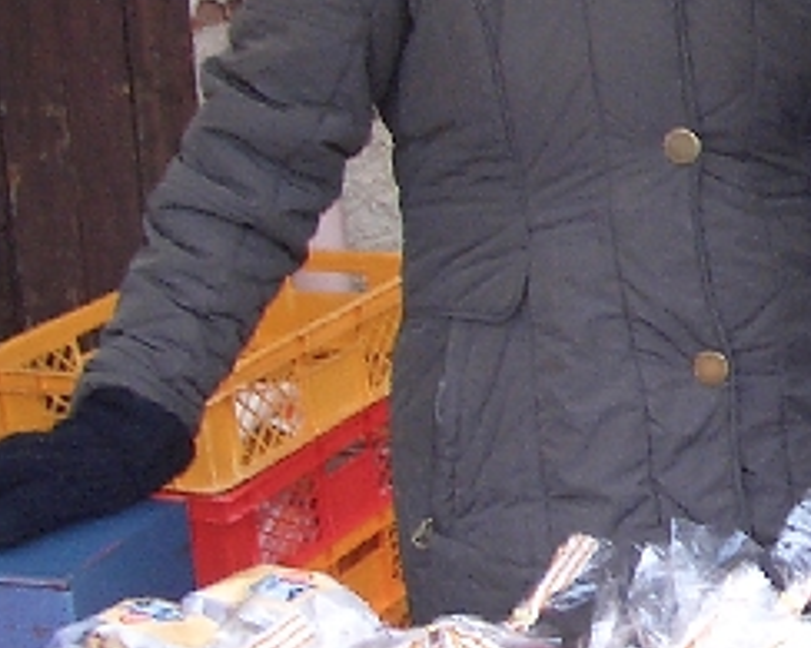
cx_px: 1090
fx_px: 2687
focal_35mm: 112
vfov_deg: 13.7
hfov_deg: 16.2
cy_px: 266
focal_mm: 5.8
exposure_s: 1/60
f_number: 2.6
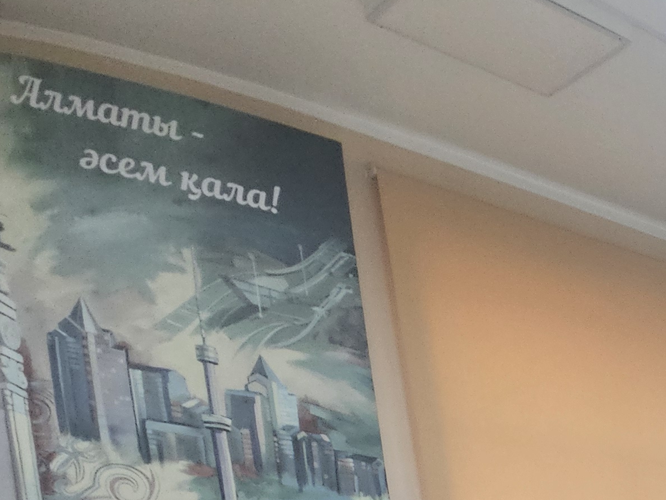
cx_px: 1099
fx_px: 846
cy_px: 822
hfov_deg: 25.3
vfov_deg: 23.3
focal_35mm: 44
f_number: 2.2
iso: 160
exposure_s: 1/50
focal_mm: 2.2
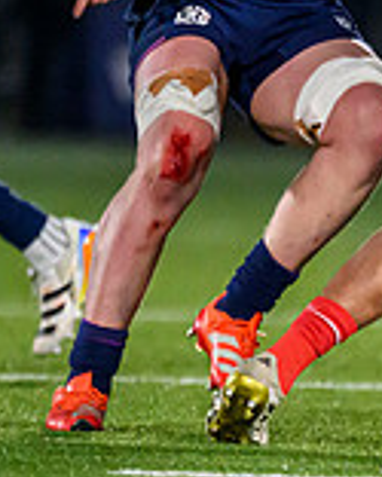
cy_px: 196
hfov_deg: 0.7
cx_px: 927
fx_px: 32317
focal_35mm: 2289
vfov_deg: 0.8
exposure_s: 1/1250
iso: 8000
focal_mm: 560
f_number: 4
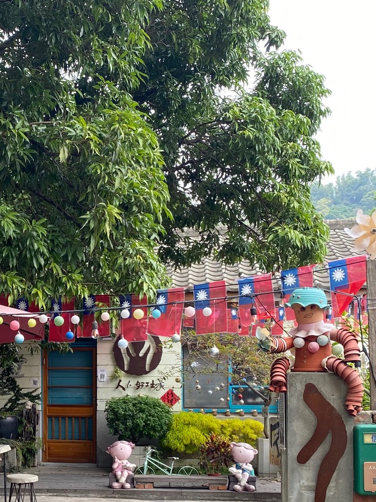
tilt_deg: -0.1
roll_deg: +0.8
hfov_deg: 24.2
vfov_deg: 32.5
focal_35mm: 58
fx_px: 840
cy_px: 384
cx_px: 10
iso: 32
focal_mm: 4.25
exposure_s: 1/122
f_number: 1.8
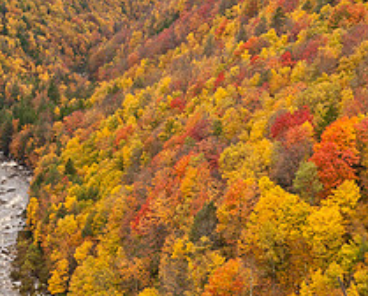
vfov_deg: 14.9
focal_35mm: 104
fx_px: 1135
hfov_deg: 18.4
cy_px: 154
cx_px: 121
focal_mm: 40
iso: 200
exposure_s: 1/20
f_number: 14
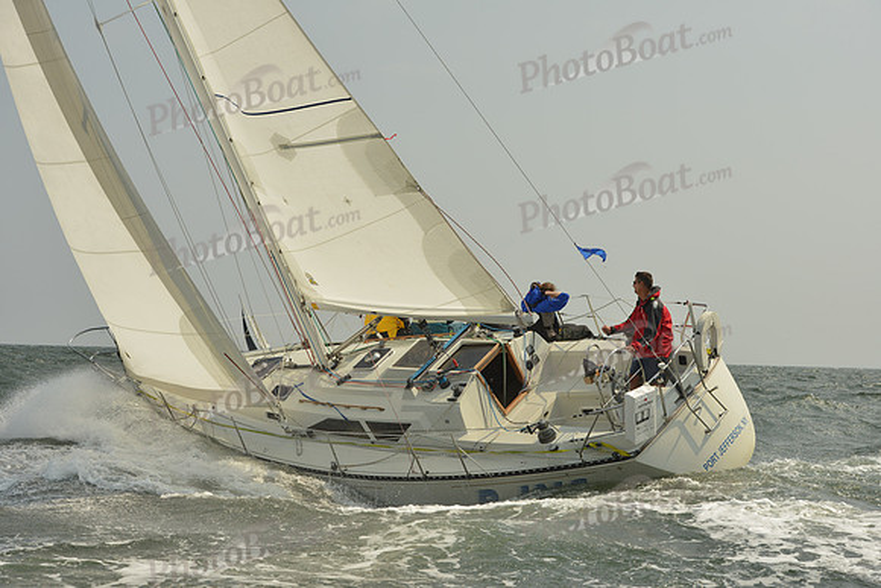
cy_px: 294
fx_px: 1713
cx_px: 440
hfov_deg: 28.8
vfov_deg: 19.5
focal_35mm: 70
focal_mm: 70
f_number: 10
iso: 320
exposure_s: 1/1250
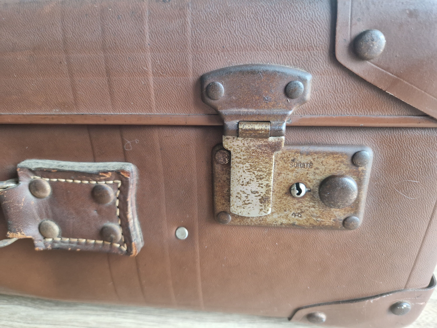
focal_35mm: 23
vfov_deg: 58.9
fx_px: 290
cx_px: 218
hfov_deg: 73.9
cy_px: 164
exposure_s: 1/100
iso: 64
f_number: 1.8
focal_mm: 5.4
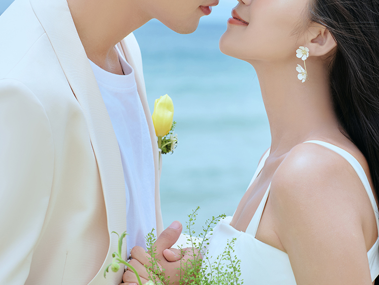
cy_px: 121
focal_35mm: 167
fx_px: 1829
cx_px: 246
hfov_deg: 11.8
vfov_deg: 8.9
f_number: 5.6
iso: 200
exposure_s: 1/500
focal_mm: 100
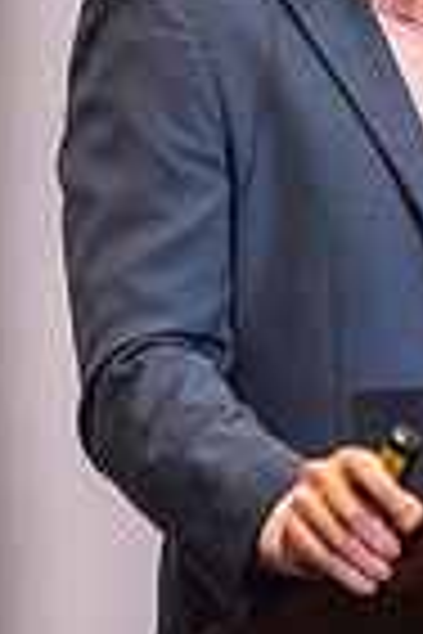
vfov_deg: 4.8
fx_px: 7578
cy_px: 261
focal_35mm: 430
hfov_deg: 3.2
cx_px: 644
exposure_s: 1/200
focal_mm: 135
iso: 1600
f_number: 1.8
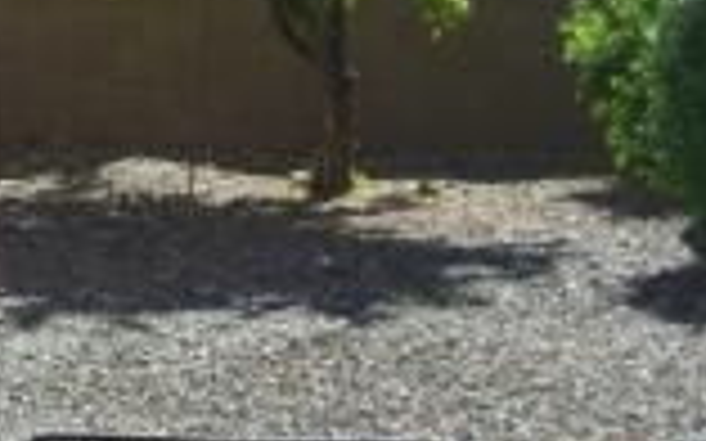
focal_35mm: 164
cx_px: -252
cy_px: 72
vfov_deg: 8.0
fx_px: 3154
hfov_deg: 12.3
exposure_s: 1/250
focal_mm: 7.9
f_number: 5.6
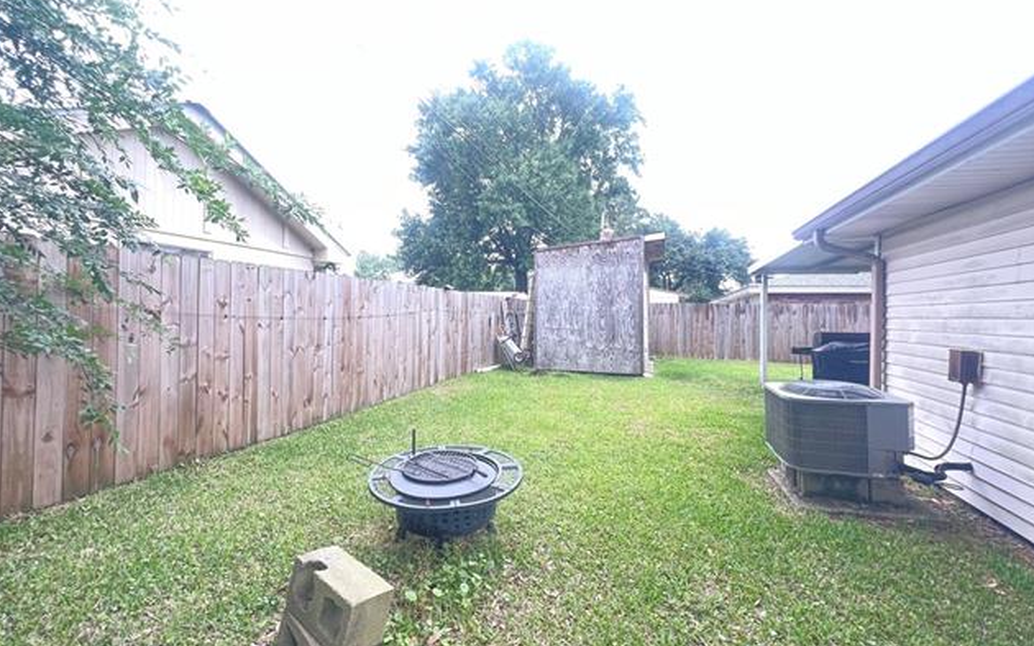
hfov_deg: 105.3
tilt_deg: +2.0
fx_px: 395
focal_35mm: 14
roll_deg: -1.1
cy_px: 307
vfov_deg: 78.6
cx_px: 514
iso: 100
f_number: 1.8
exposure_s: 1/120
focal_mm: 1.57
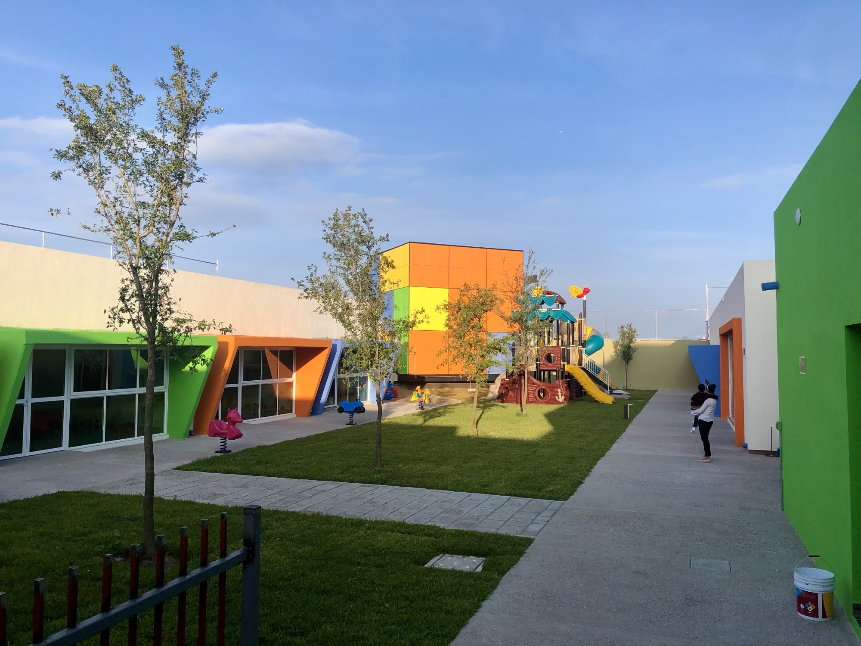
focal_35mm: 28
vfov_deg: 49.7
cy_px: 323
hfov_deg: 63.4
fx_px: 696
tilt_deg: +2.7
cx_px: 430
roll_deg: +0.0
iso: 20
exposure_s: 1/1091
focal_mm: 4
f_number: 1.8
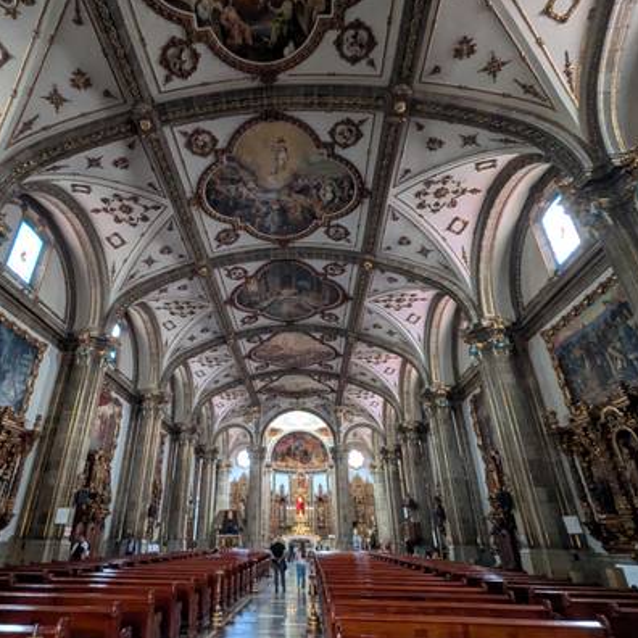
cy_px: 329
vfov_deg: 74.8
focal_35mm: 20
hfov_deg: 74.4
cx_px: 271
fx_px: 417
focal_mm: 1.85
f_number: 2.2
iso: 290
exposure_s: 1/27
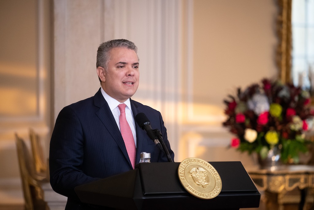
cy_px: 105
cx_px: 157
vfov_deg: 9.2
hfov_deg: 13.7
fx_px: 1308
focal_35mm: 150
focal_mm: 150
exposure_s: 1/200
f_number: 4
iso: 2500
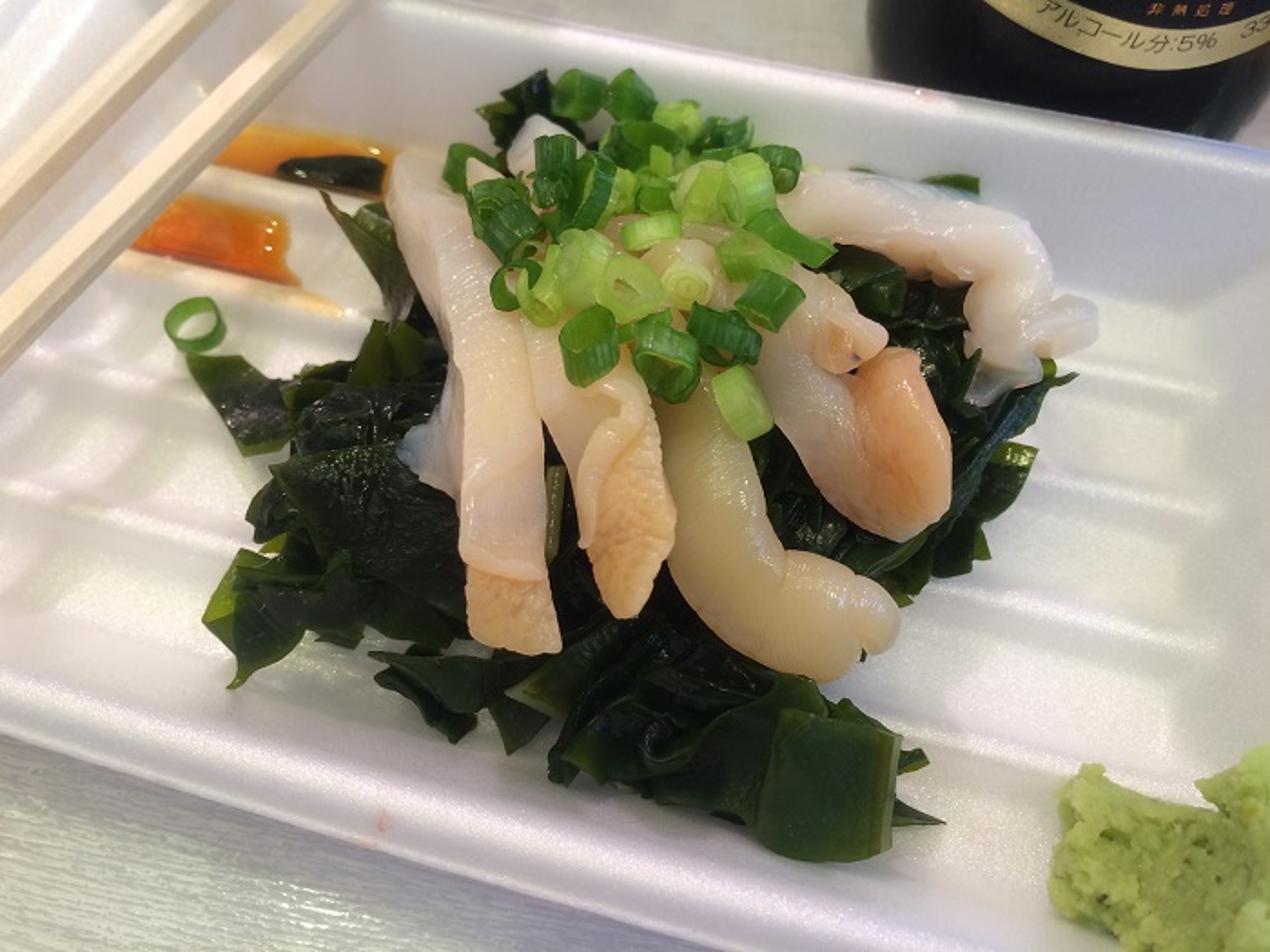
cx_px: 635
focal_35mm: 29
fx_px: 1064
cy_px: 476
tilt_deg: -58.9
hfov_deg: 61.7
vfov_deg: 48.2
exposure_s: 1/30
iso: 50
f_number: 2.2
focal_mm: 4.15
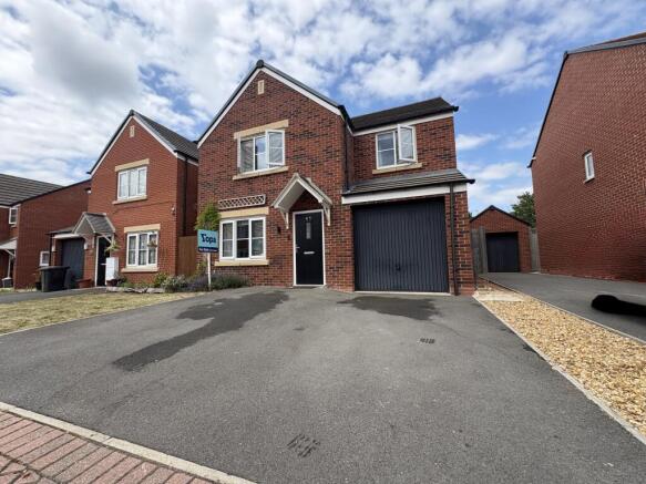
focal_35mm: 14
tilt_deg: +5.0
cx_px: 323
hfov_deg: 102.1
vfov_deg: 85.7
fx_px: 261
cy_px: 242
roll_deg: +1.8
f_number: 2.2
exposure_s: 1/771
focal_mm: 2.22
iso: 40
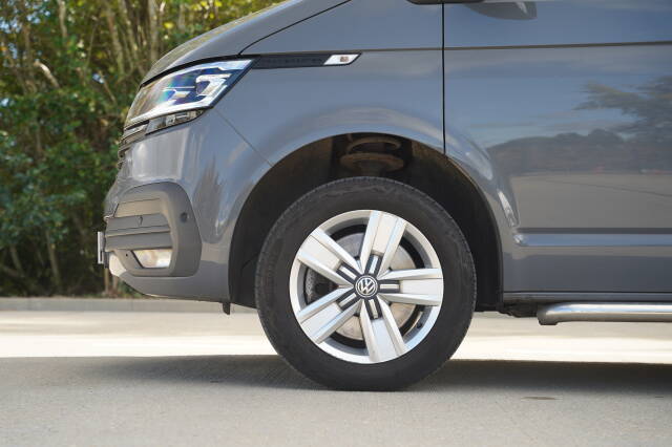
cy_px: 224
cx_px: 336
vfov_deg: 20.9
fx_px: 1213
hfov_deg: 31.0
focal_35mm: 65
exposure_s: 1/160
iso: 125
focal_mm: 65
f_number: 4
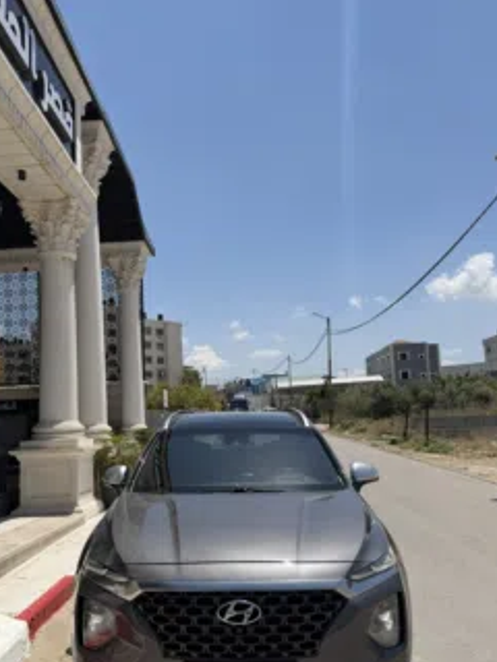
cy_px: 377
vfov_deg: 59.7
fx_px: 574
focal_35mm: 30
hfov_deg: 46.7
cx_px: 217
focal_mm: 6.76
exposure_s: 1/8130
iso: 80
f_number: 1.78
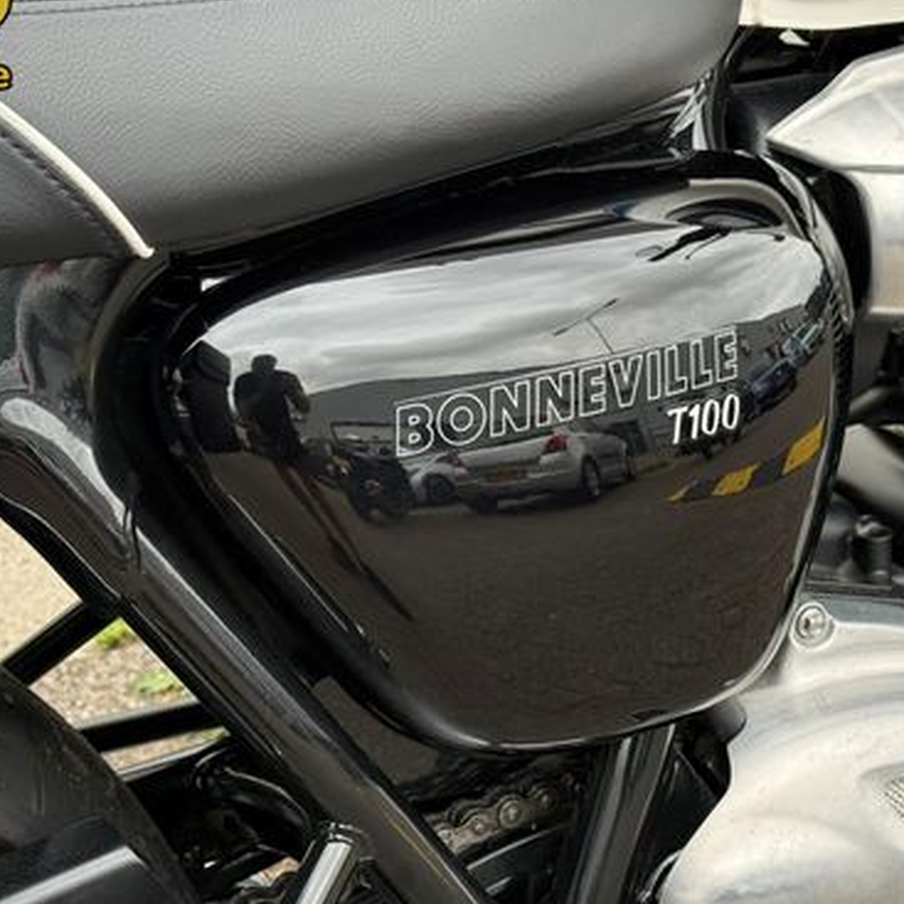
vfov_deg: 23.4
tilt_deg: -29.5
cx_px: 537
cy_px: 495
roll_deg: -0.6
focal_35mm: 74
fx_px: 2186
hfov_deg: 23.3
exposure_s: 1/202
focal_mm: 6.76
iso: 80
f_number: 1.78
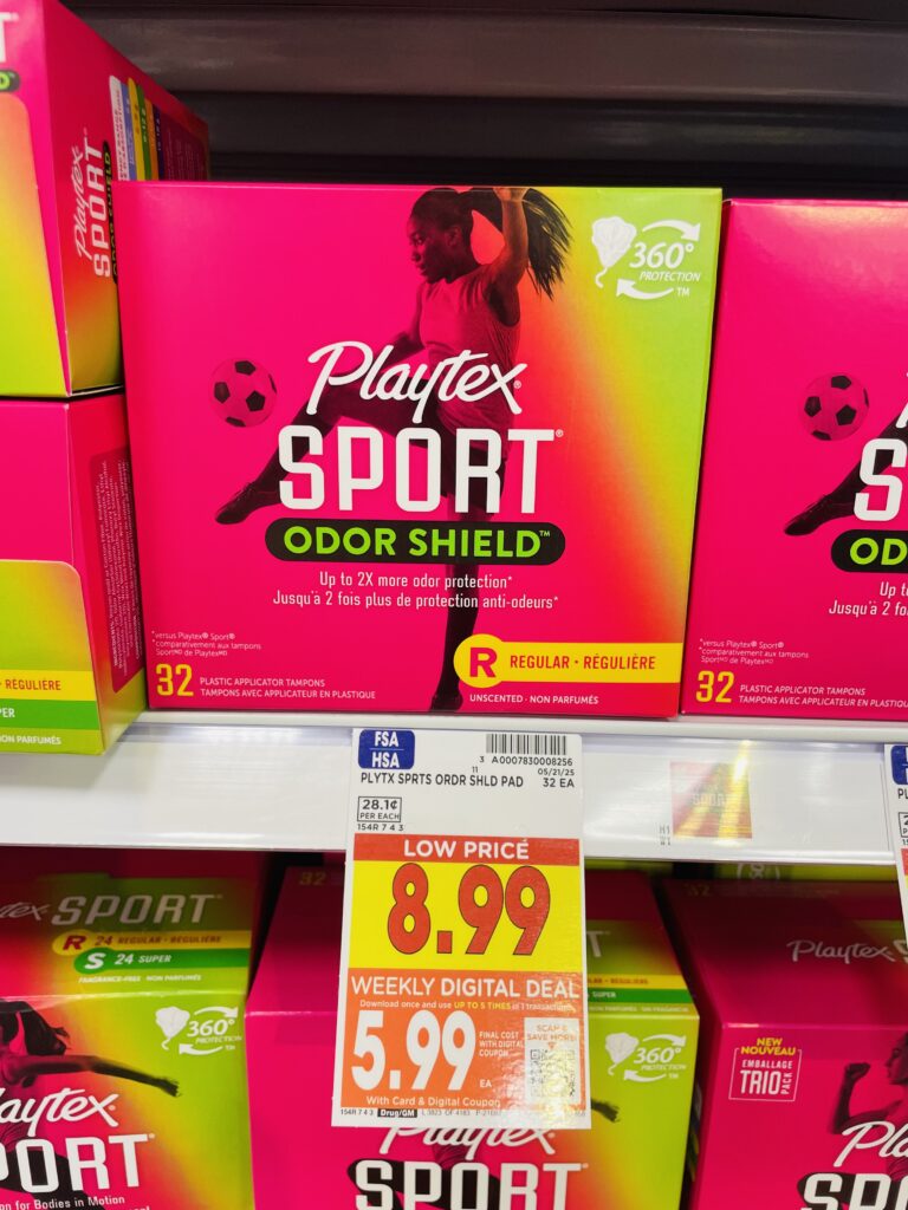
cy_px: 605
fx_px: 909
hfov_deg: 53.1
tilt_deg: -17.2
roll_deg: -0.9
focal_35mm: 26
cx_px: 454
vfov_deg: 67.3
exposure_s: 1/60
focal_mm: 4.2
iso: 64
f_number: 1.6
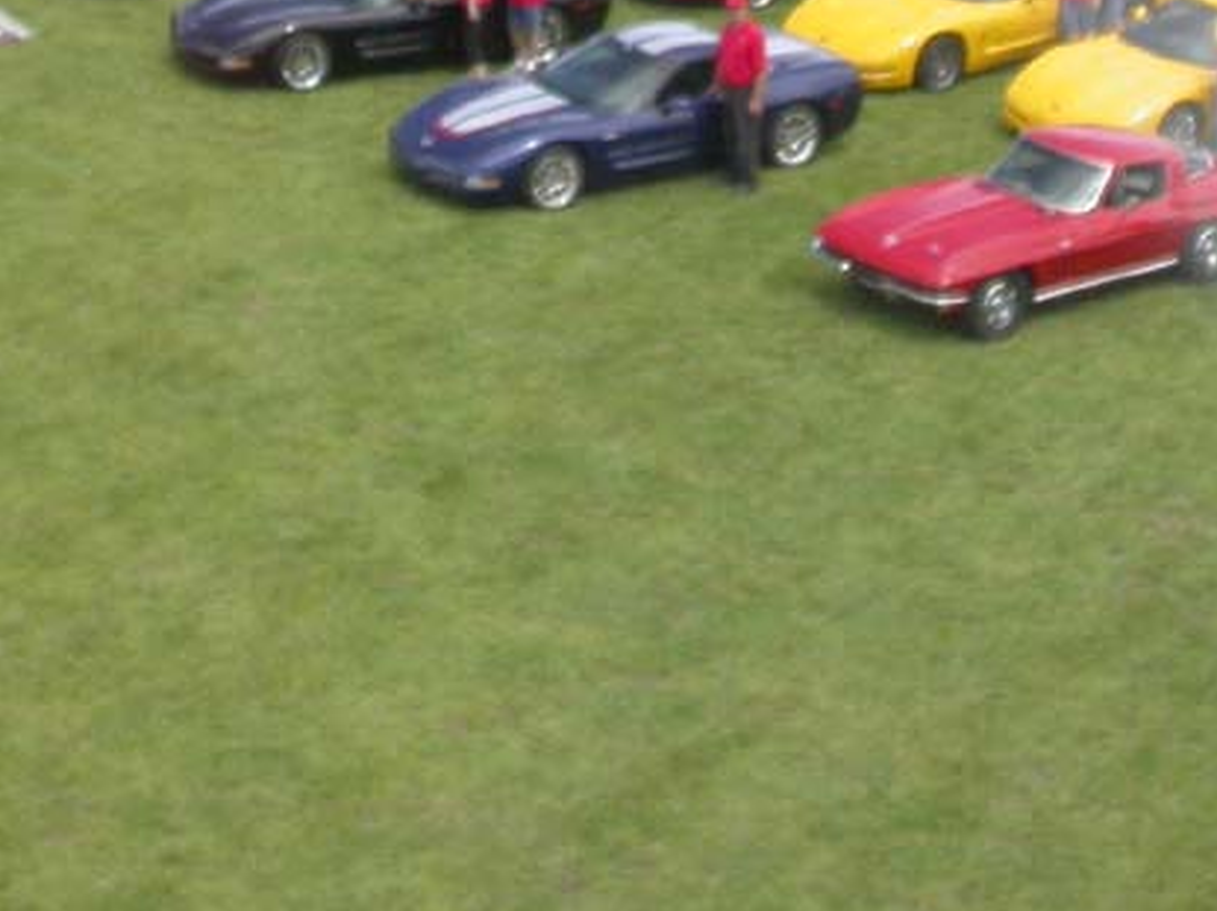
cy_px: -141
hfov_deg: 20.9
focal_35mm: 94
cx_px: 561
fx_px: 3303
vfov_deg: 15.2
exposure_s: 1/864
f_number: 2.6
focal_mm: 7.85
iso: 100
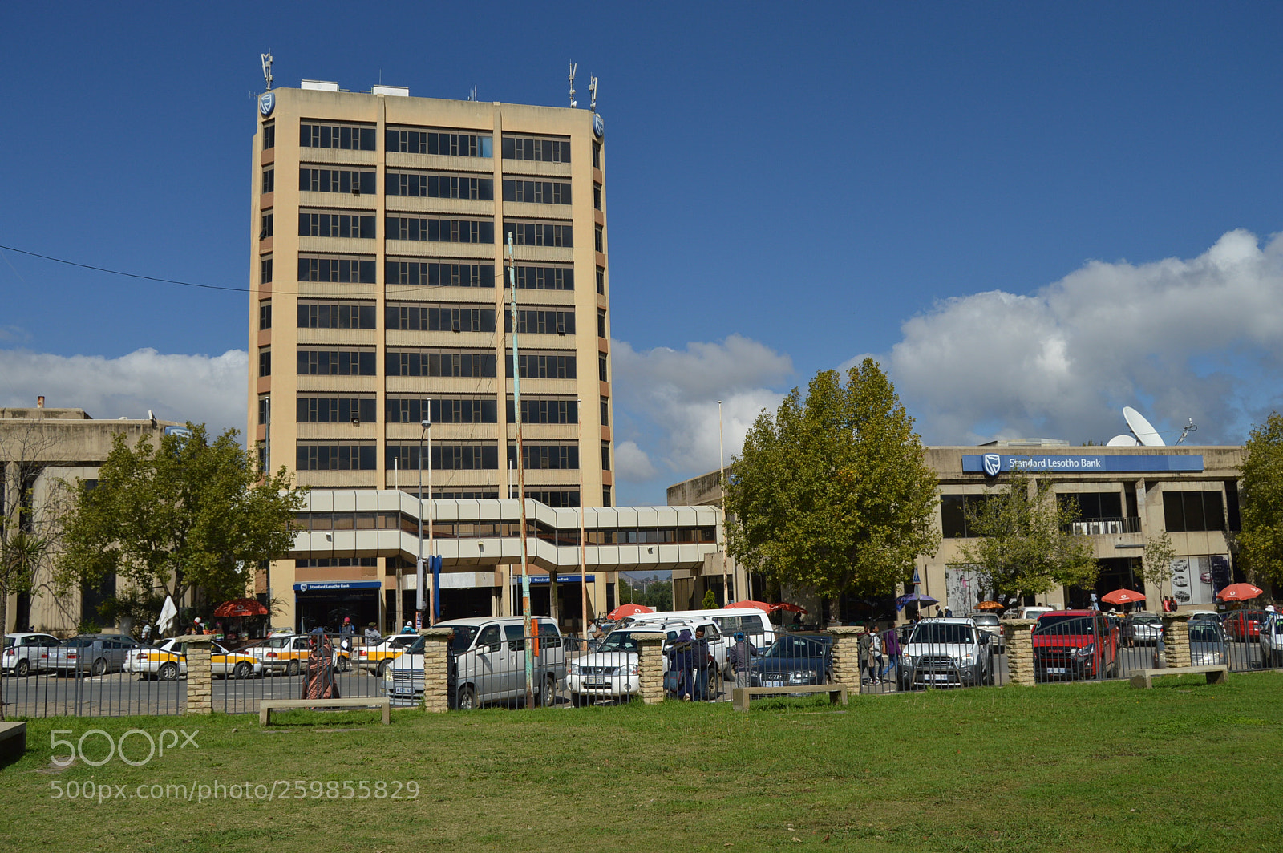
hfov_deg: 57.3
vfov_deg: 39.9
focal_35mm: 33
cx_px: 642
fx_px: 1175
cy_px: 426
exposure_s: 1/2000
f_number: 5.6
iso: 140
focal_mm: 22
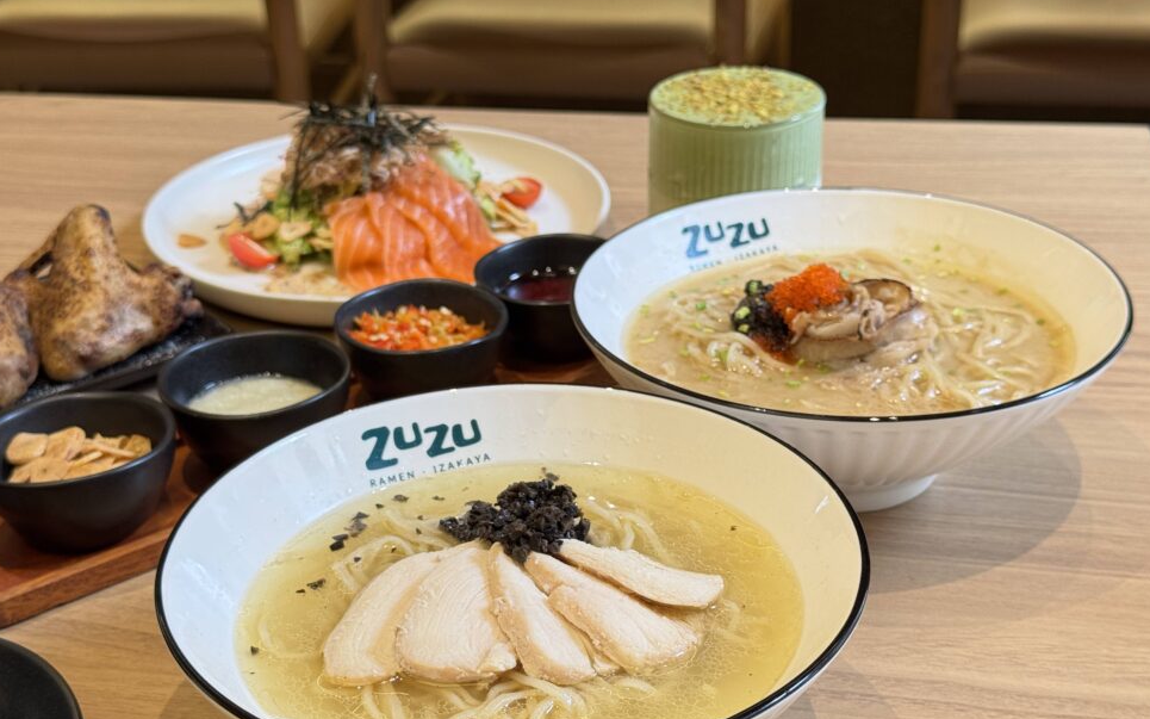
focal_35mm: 54
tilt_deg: -29.9
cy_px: 457
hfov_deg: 37.5
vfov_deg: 23.9
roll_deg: +2.7
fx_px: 1692
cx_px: 572
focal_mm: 6.76
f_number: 1.78
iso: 50
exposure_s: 1/50
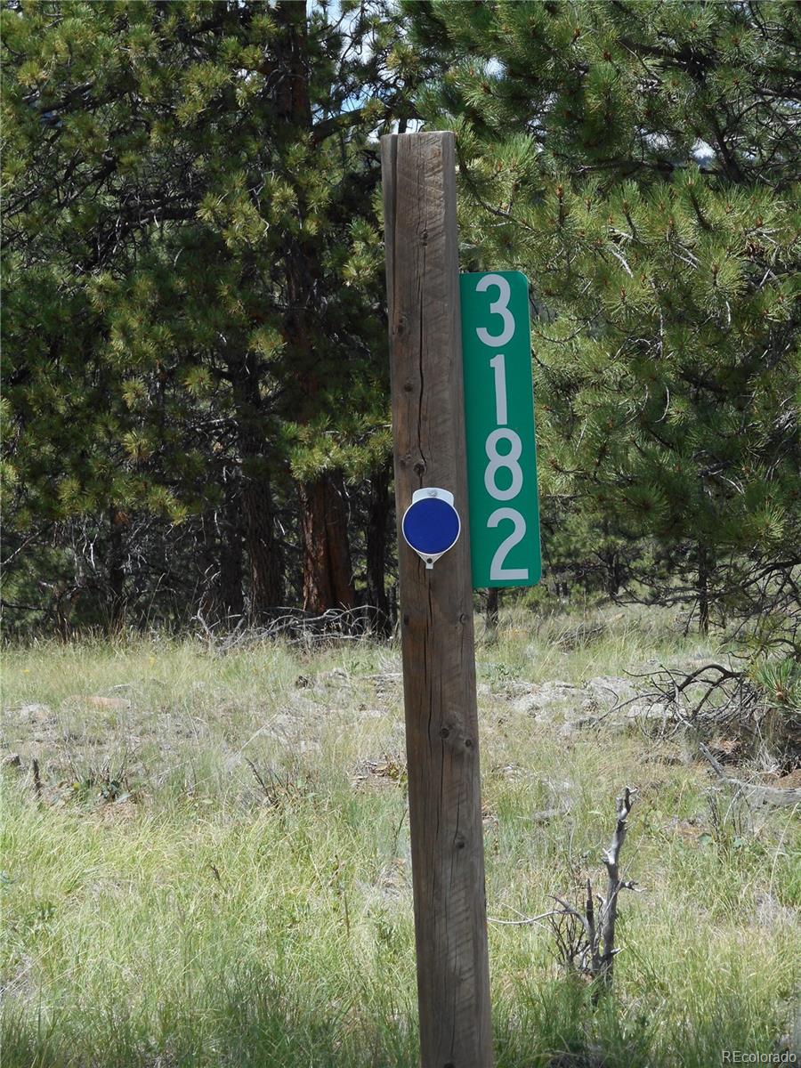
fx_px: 3147
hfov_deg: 14.5
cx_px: 400
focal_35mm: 102
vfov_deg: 19.3
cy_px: 534
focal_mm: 18.2
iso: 80
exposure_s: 1/200
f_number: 5.8
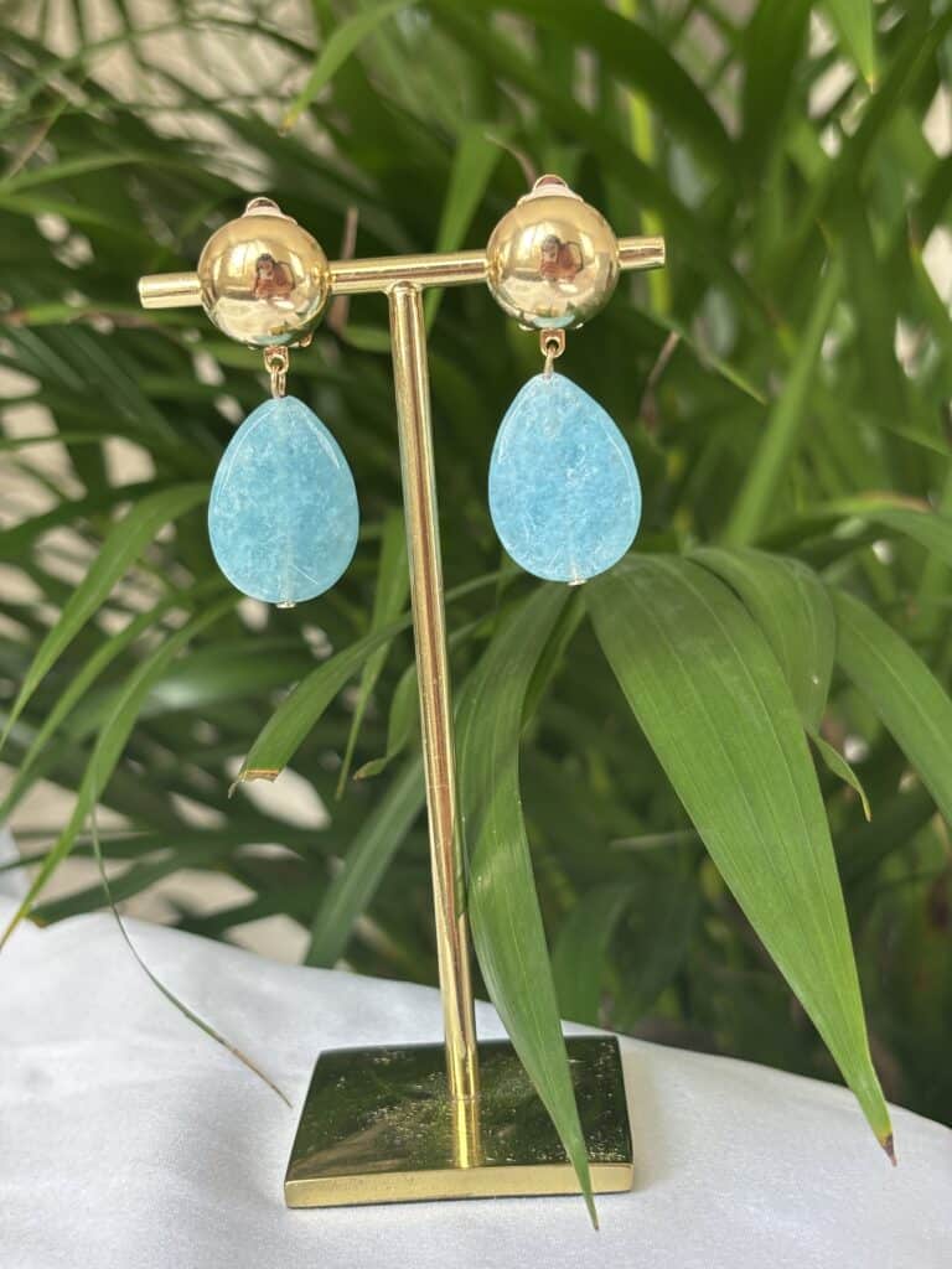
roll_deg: +3.3
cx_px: 476
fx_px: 1907
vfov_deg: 36.8
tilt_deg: -10.3
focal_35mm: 52
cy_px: 634
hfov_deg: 28.0
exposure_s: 1/142
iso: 50
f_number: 1.6
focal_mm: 5.96
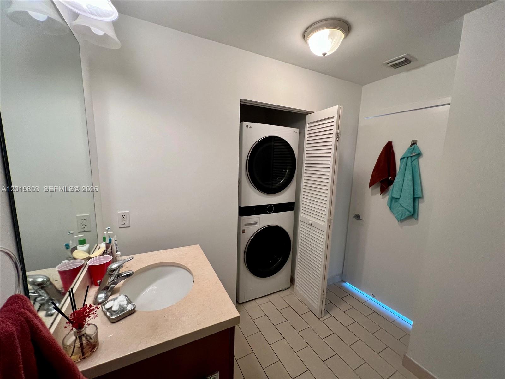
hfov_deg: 106.2
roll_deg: -2.0
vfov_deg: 89.9
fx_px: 190
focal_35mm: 13
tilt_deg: -8.3
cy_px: 190
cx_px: 252
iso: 250
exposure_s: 1/60
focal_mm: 1.57
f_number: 1.8
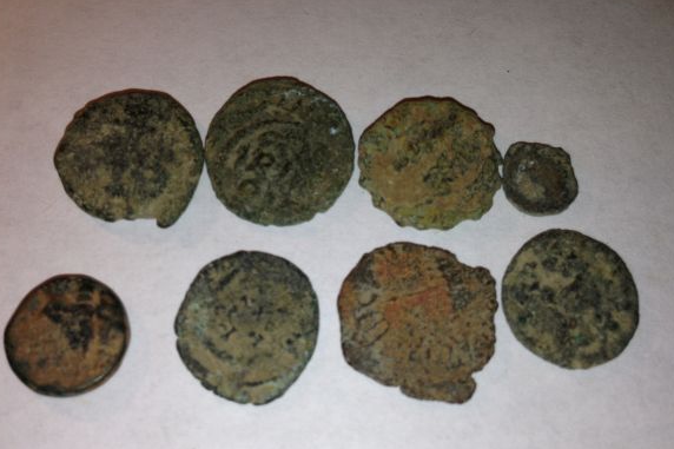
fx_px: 674
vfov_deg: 36.8
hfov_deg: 53.1
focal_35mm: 36
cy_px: 236
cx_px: 344
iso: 50
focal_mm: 4.13
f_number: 2.4
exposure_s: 1/1121
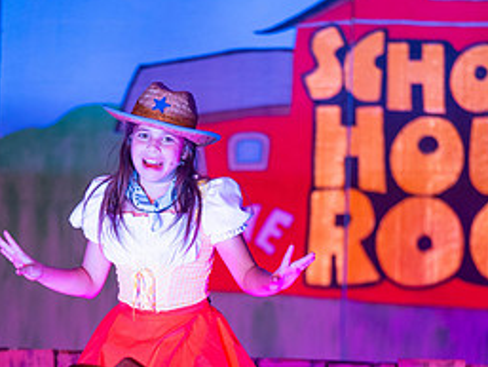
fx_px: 5966
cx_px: 196
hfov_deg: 4.7
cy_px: 248
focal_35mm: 423
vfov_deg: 3.5
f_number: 2.8
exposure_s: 1/200
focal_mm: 195
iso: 1000
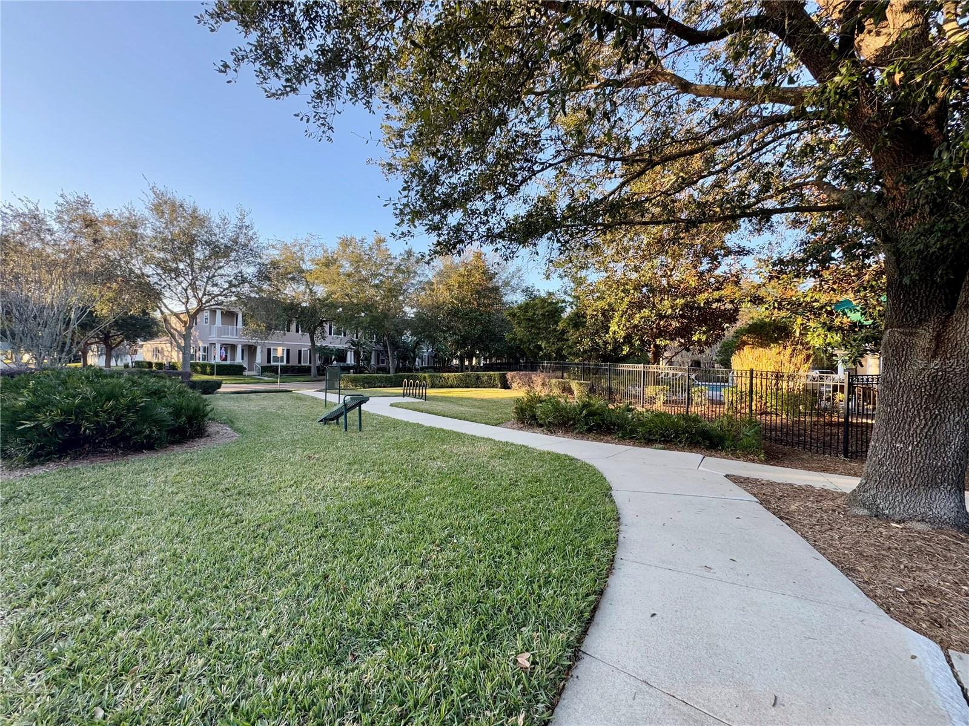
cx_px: 484
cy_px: 363
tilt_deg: -1.0
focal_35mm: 14
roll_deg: -1.3
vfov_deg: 85.7
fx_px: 392
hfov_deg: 102.1
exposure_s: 1/125
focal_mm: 2.22
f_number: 2.2
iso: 40
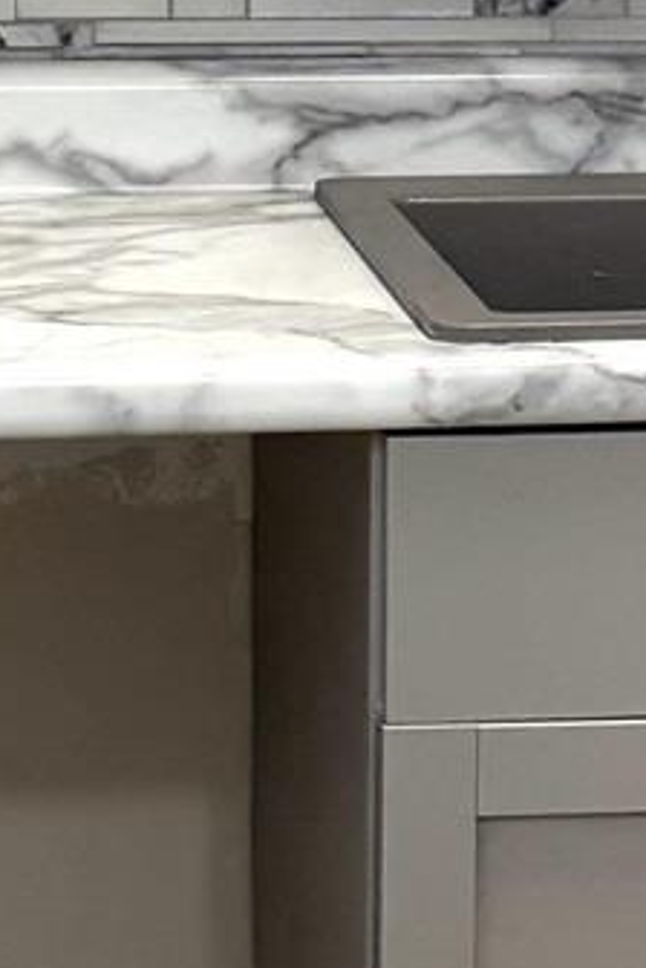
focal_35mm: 171
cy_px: 458
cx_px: 479
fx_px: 4602
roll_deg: -0.9
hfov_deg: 8.0
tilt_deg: -11.9
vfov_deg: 12.0
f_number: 1.78
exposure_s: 1/120
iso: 200
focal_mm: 6.76
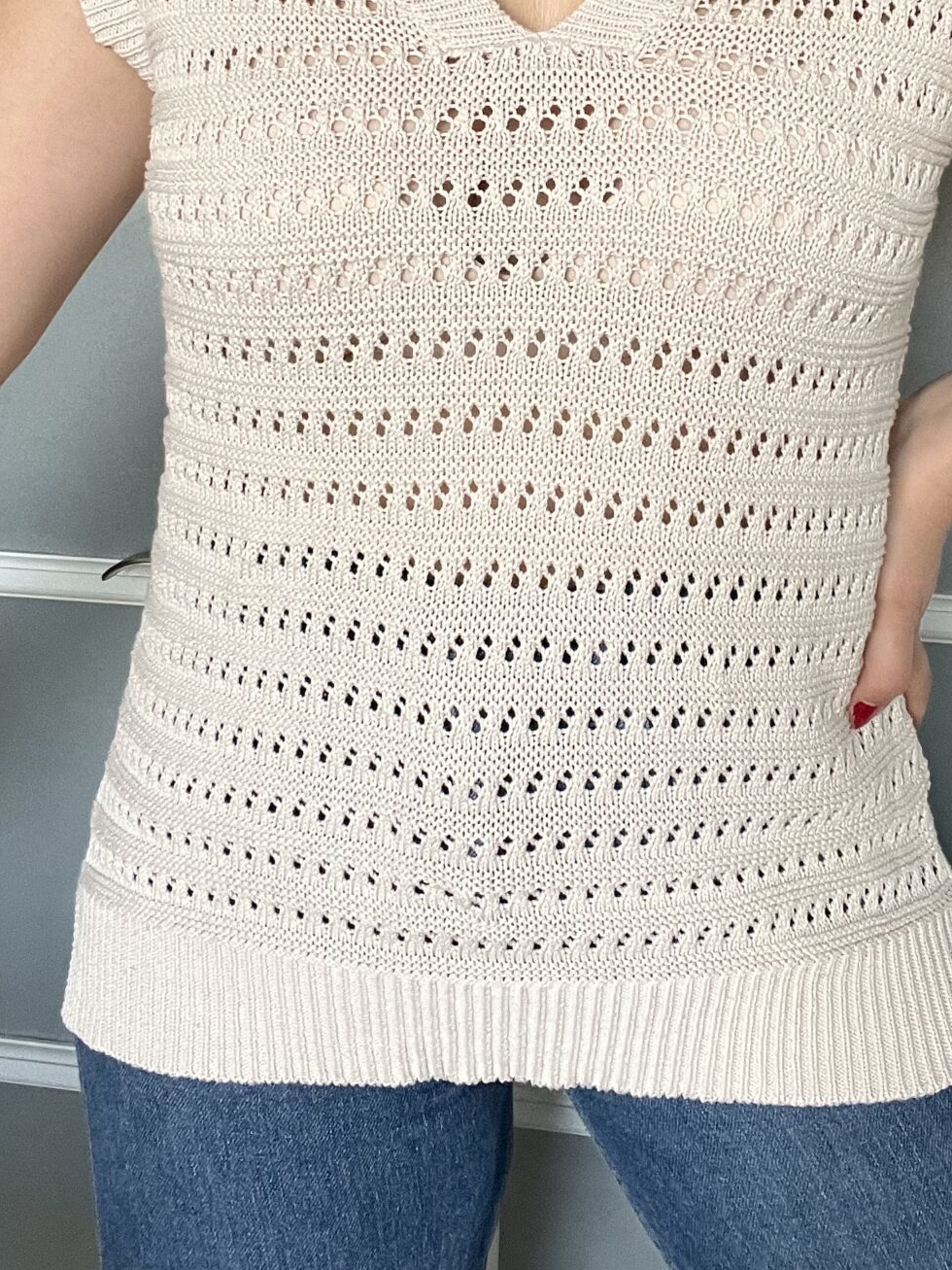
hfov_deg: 30.8
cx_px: 592
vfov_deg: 39.2
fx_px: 1724
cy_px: 299
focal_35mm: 47
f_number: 2.2
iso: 125
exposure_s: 1/60
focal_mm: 2.71
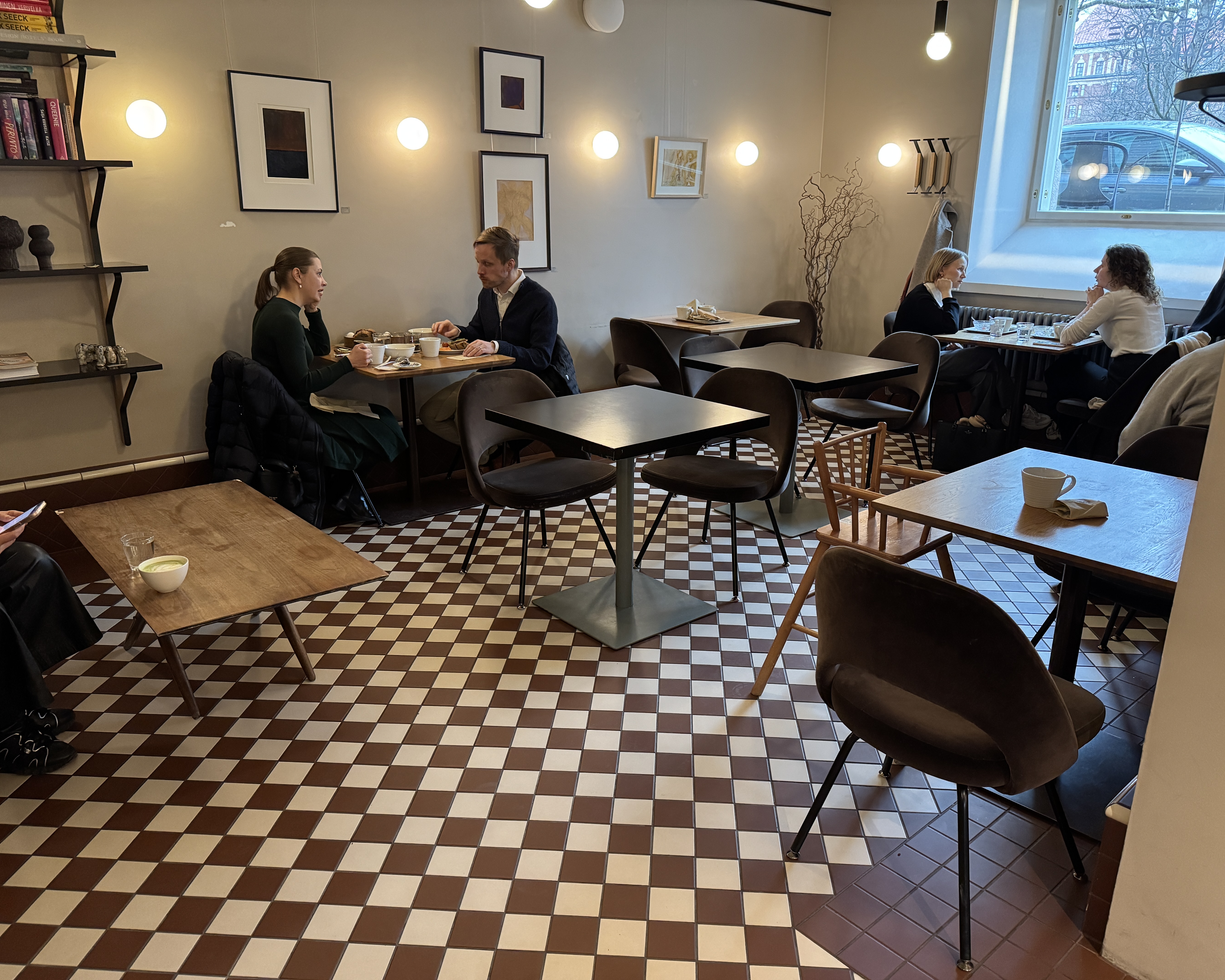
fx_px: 906
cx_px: 627
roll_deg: -0.9
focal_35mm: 25
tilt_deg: -17.2
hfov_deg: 68.1
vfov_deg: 56.8
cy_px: 490
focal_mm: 6.76
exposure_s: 1/50
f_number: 1.78
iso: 640
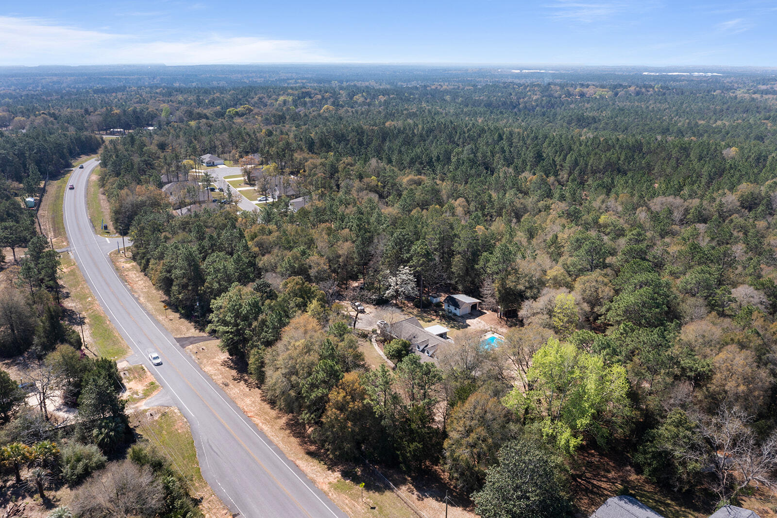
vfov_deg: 46.4
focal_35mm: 28
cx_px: 388
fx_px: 604
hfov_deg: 65.5
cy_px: 259
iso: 100
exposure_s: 1/200
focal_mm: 10.26
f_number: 7.1
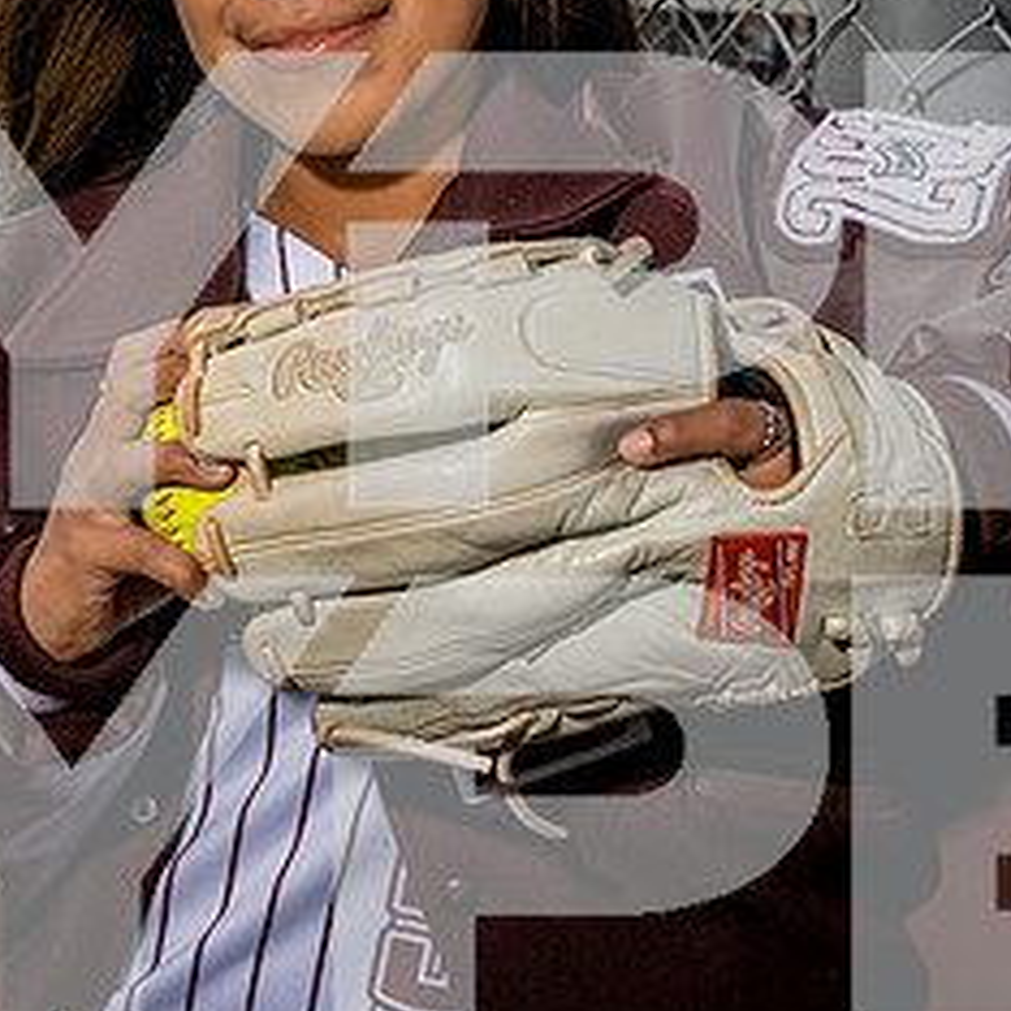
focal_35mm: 122
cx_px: 264
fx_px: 4031
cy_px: 283
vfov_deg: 14.3
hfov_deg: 14.2
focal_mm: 58
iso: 100
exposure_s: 1/250
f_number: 10
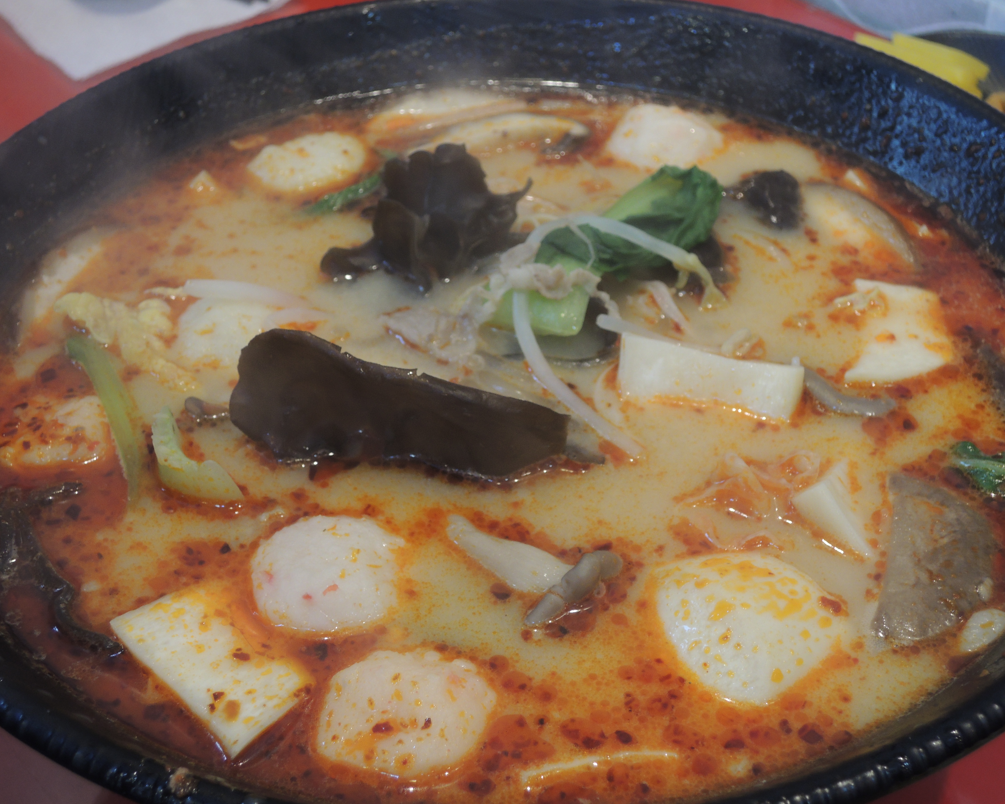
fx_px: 1725
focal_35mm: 58
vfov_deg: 26.2
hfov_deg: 32.5
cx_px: 504
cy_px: 406
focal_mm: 9.9
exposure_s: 1/50
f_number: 4
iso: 200
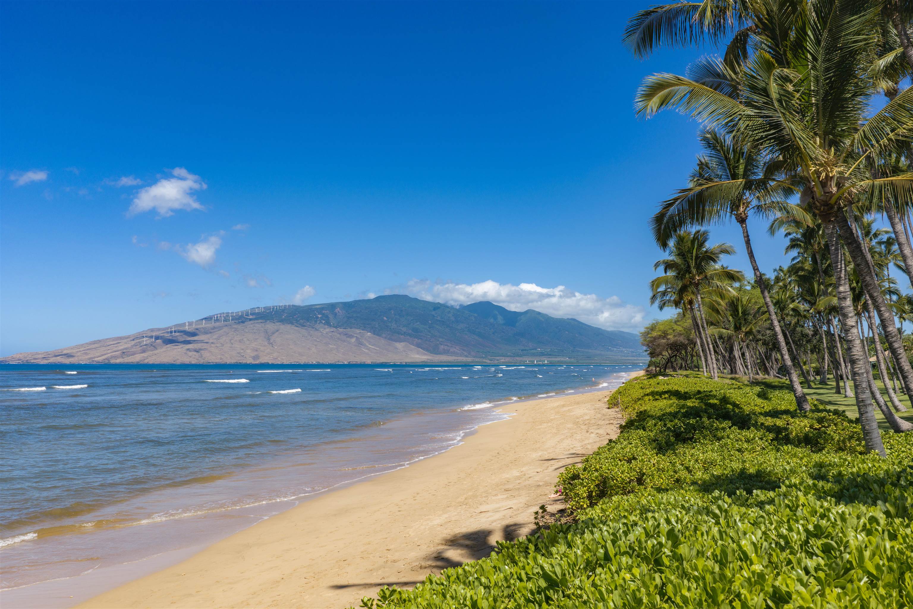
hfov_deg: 65.5
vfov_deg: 46.4
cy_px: 304
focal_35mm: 28
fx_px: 710
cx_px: 456
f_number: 3.5
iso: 100
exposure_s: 1/800
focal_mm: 14.45
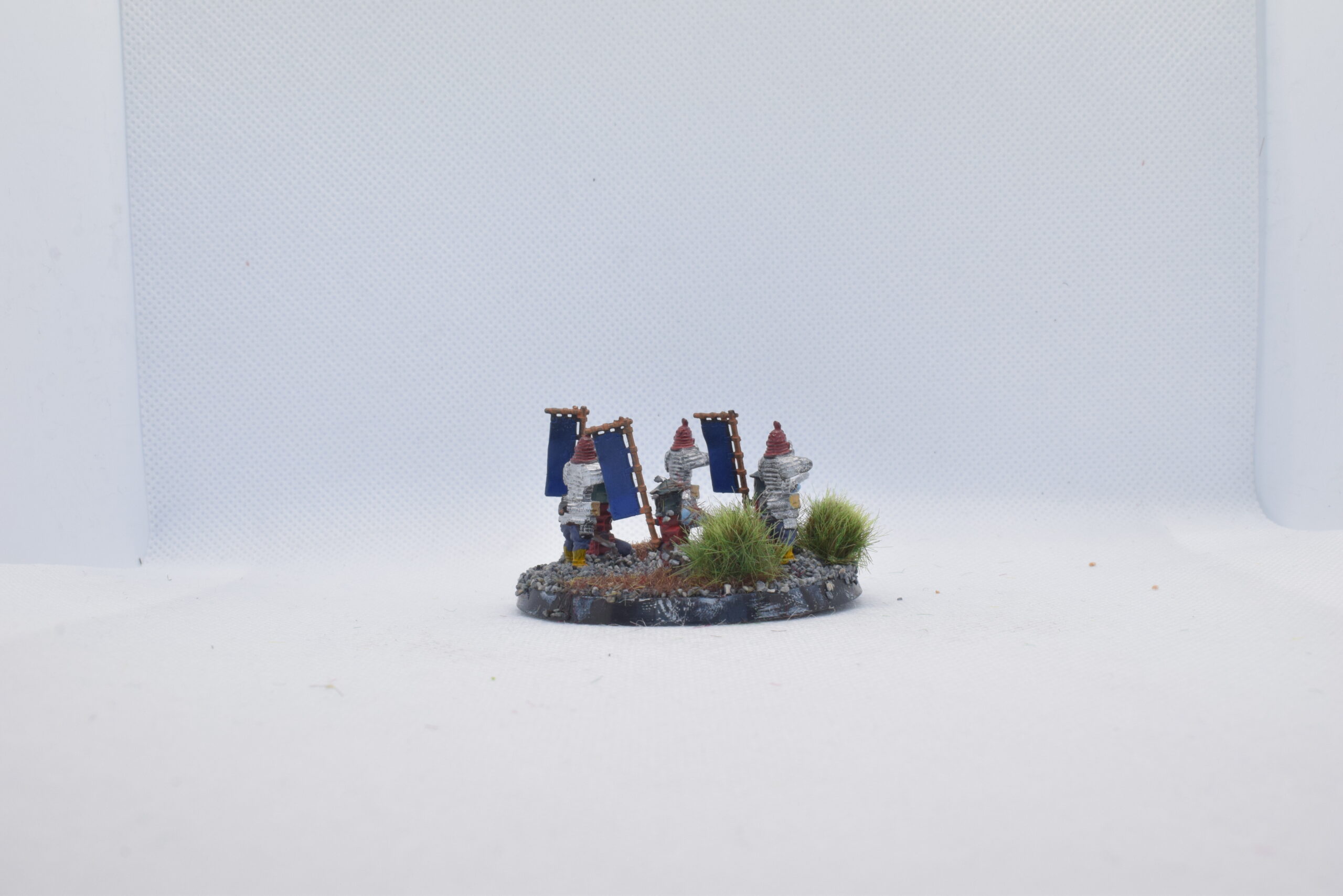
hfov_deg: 46.4
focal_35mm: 42
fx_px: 1567
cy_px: 448
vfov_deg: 31.9
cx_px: 672
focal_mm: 28
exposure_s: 1/60
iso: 800
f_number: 16
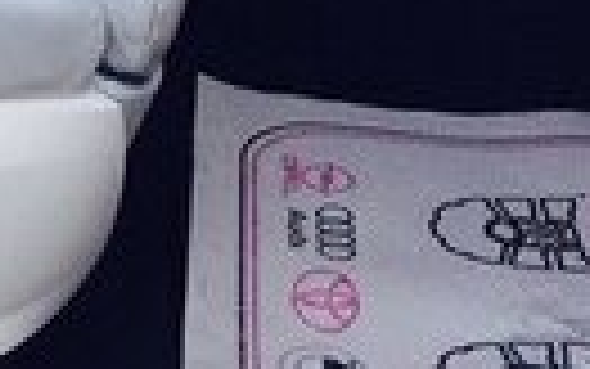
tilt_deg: -7.5
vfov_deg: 7.6
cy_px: -646
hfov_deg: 13.3
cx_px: -45
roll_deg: +1.3
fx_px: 2493
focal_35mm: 155
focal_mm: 4.15
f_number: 2.2
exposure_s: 1/163
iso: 32
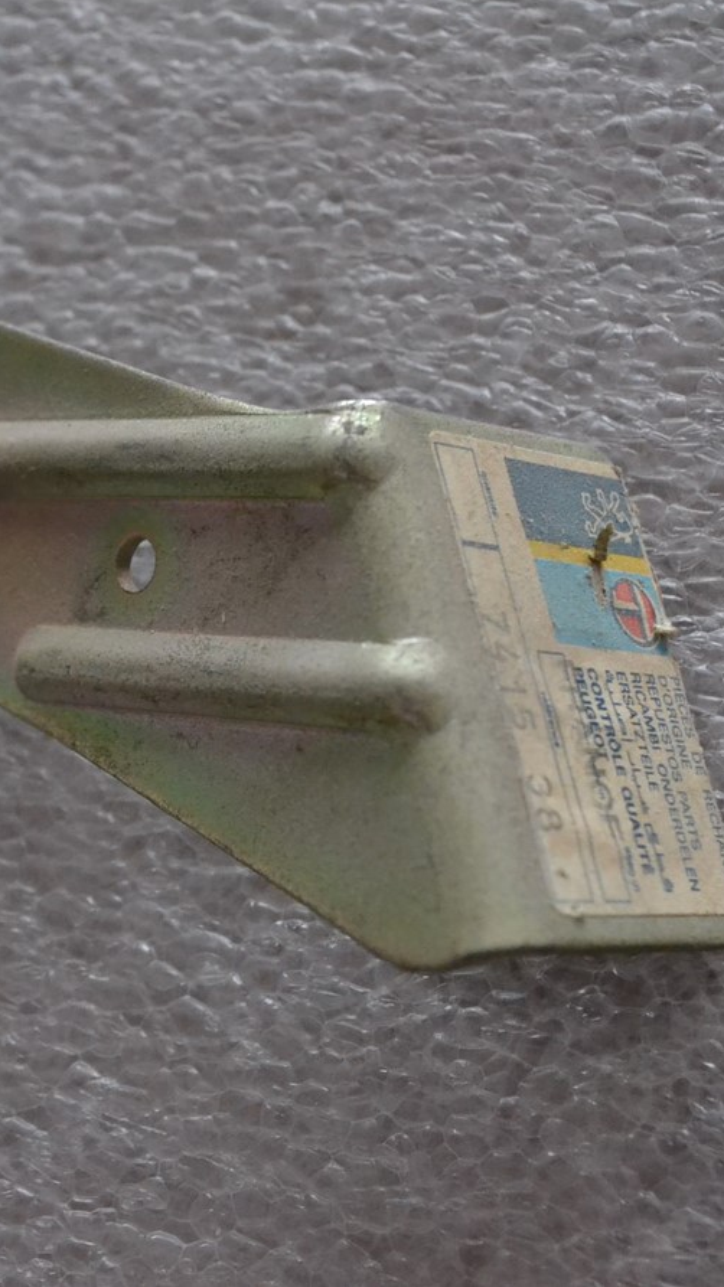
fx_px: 2595
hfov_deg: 15.8
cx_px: 137
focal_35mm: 76
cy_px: 640
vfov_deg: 27.9
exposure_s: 1/50
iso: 3200
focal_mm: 32
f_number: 4.8
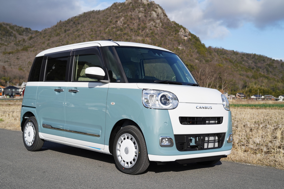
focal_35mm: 50
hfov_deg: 39.6
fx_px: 394
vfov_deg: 27.0
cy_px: 94
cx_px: 142
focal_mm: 50
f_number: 5.6
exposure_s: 1/1250
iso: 250
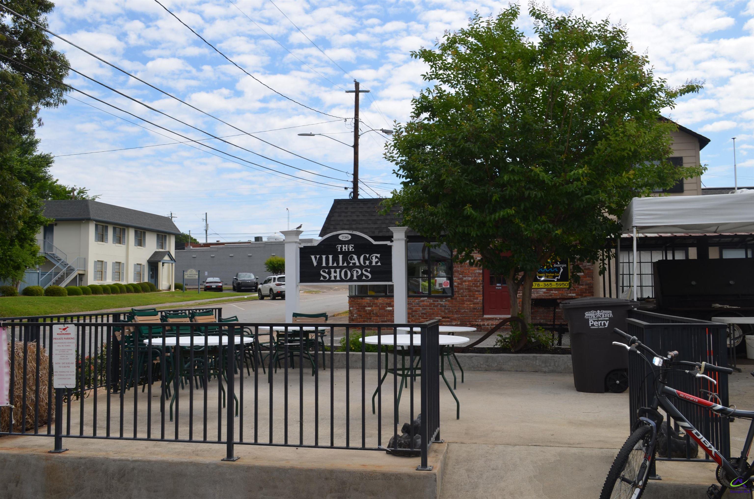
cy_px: 250
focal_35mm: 33
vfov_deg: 39.8
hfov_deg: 57.3
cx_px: 377
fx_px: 690
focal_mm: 22
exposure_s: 1/200
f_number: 10
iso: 100
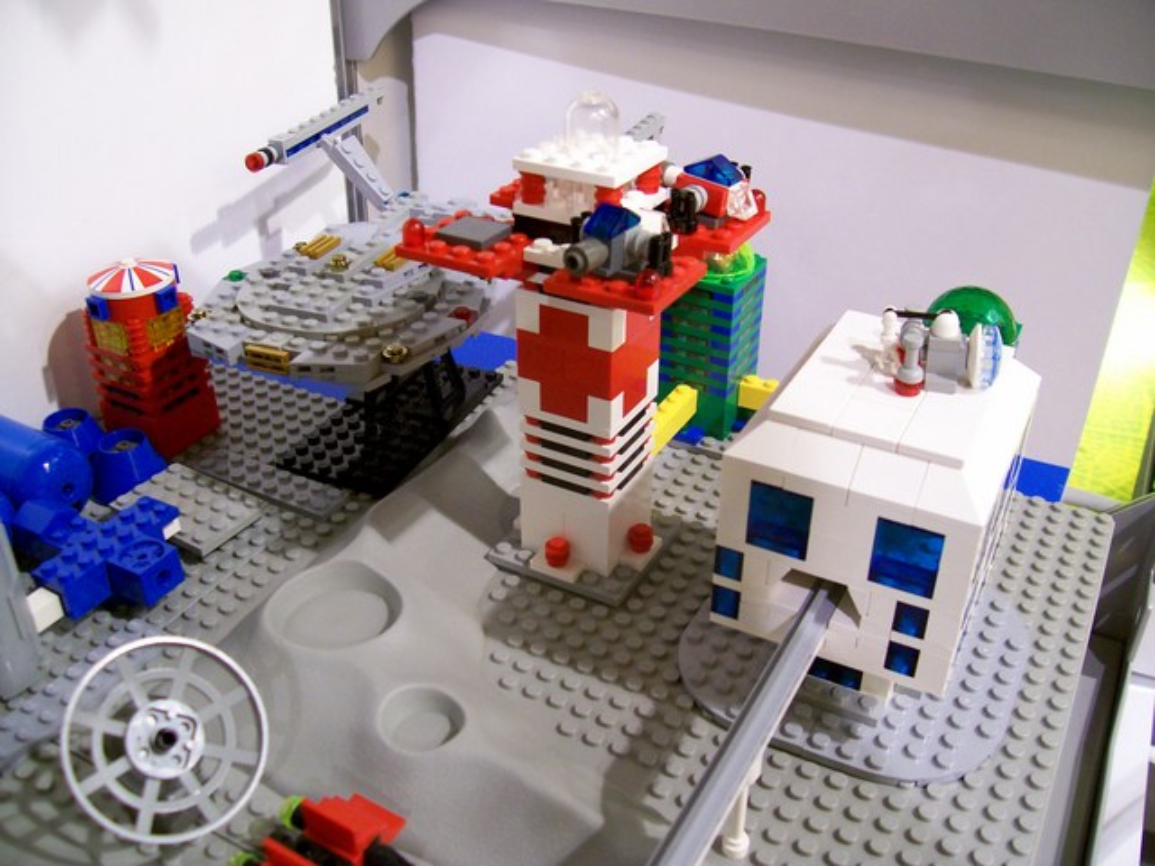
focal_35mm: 34
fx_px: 1134
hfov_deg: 54.0
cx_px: 578
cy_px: 433
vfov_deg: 41.8
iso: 160
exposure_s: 1/23.3
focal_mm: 5.6
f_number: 2.7
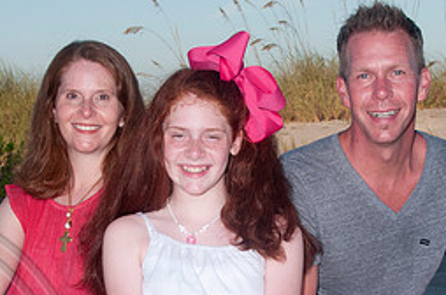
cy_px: 212
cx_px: 218
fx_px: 1483
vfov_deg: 11.3
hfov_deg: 17.1
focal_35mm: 120
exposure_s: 1/250
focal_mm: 35
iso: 100
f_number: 10
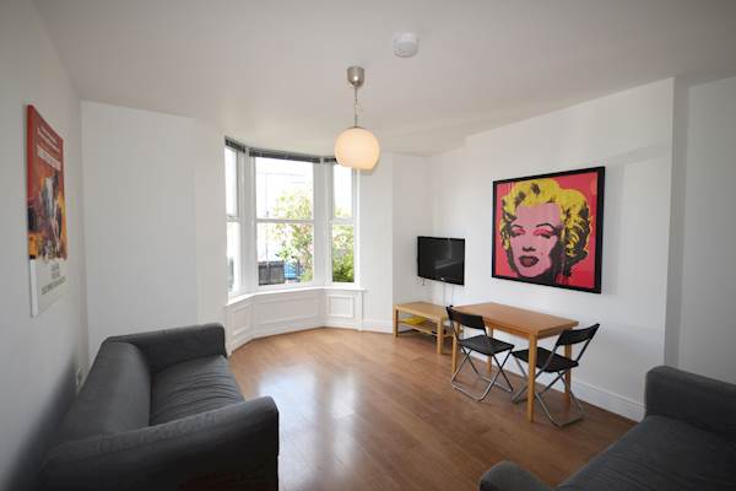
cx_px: 368
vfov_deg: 77.3
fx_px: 307
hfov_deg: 100.4
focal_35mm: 15
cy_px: 246
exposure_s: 1/125
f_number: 4
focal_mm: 10
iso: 250
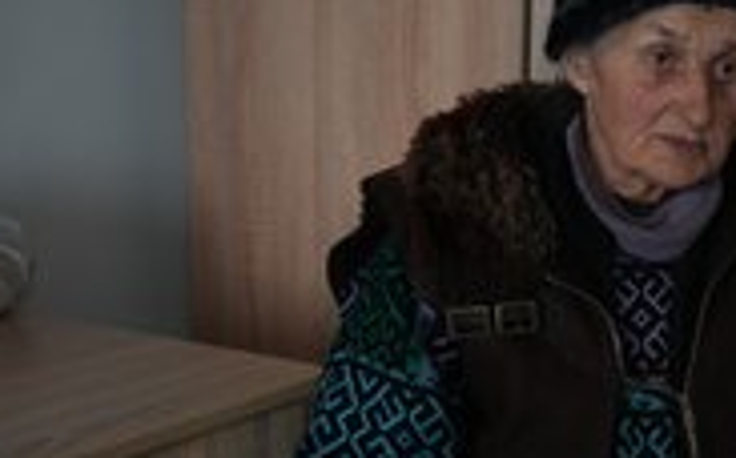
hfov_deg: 25.3
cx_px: 728
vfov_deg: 16.7
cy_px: 303
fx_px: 1563
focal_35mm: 78
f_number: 2.8
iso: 320
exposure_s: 1/50
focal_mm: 35
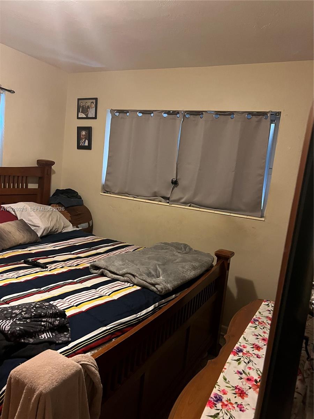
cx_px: 157
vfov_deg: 67.3
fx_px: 314
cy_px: 210
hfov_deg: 53.1
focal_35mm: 26
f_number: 1.5
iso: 500
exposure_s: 1/30
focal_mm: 5.7
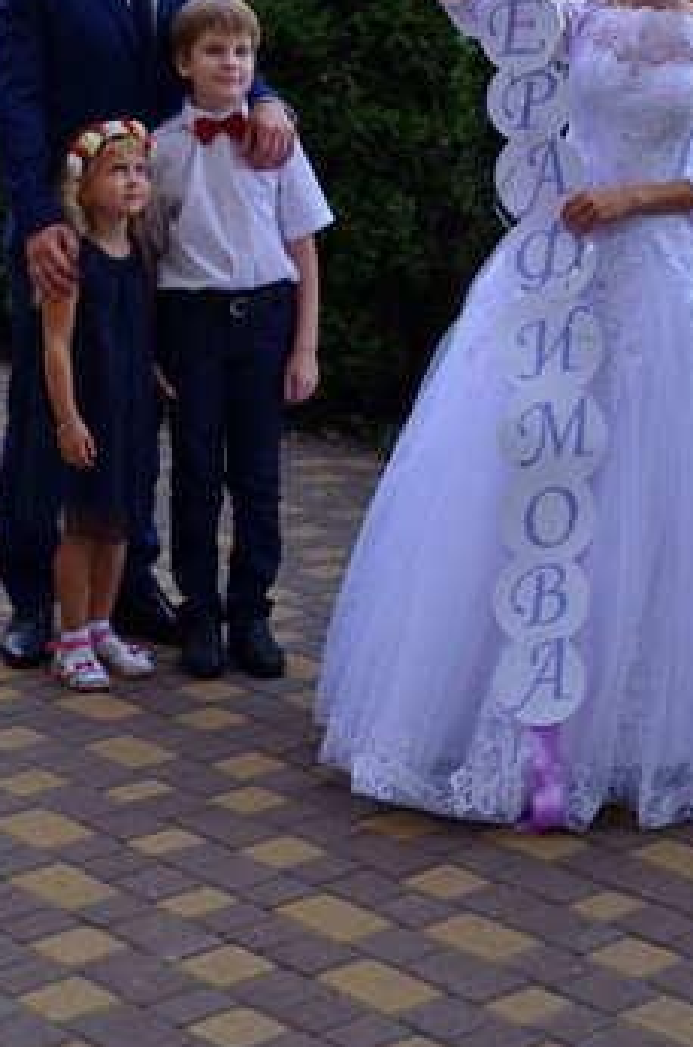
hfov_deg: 17.2
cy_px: 42
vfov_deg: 25.0
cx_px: 608
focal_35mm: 78
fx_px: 2263
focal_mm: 26
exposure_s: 1/160
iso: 200
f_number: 6.3
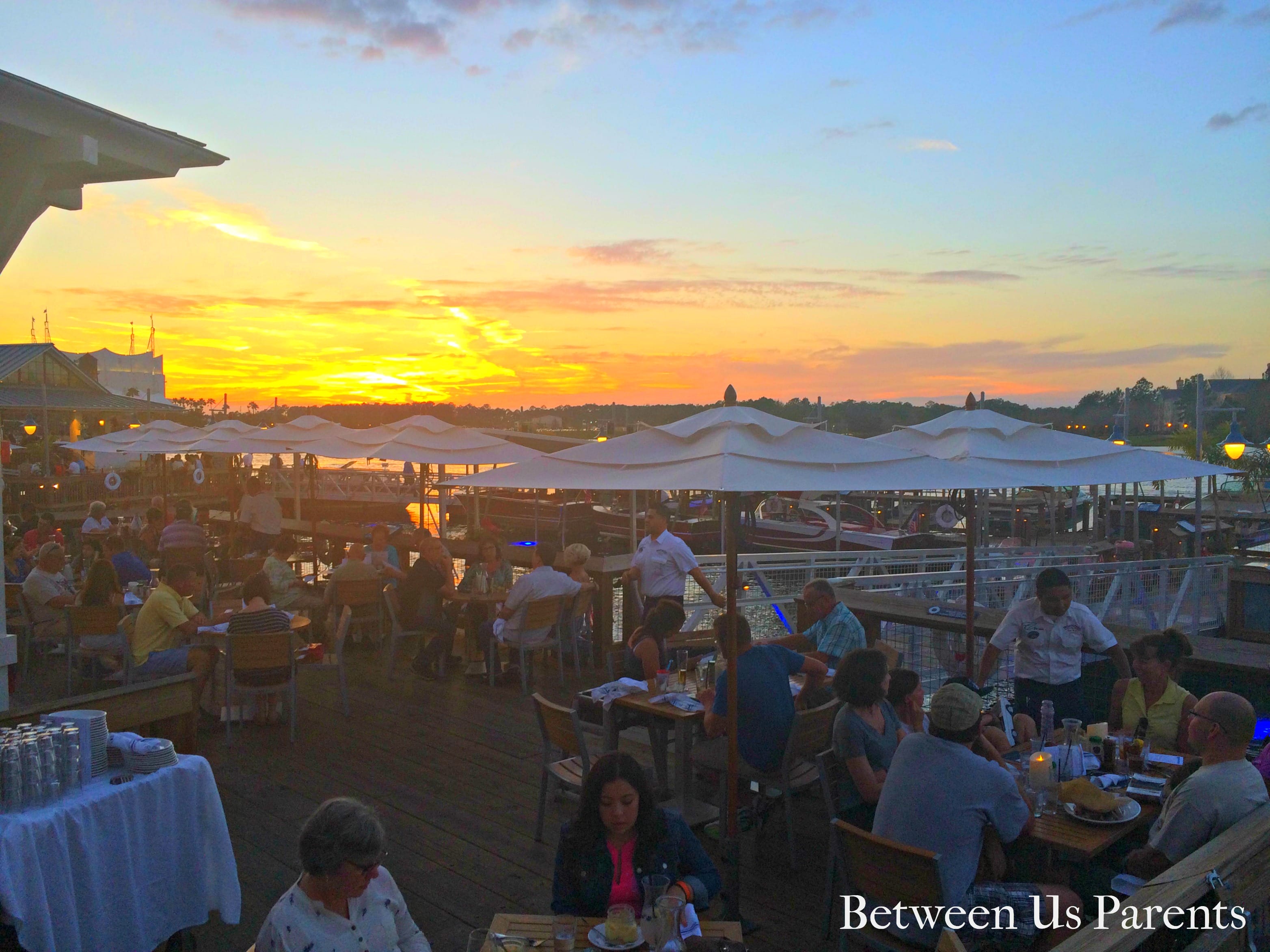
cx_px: 635
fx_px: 1064
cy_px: 476
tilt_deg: -3.4
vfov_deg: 48.2
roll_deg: -0.2
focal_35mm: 29
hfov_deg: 61.7
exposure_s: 1/120
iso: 40
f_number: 2.2
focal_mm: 4.15
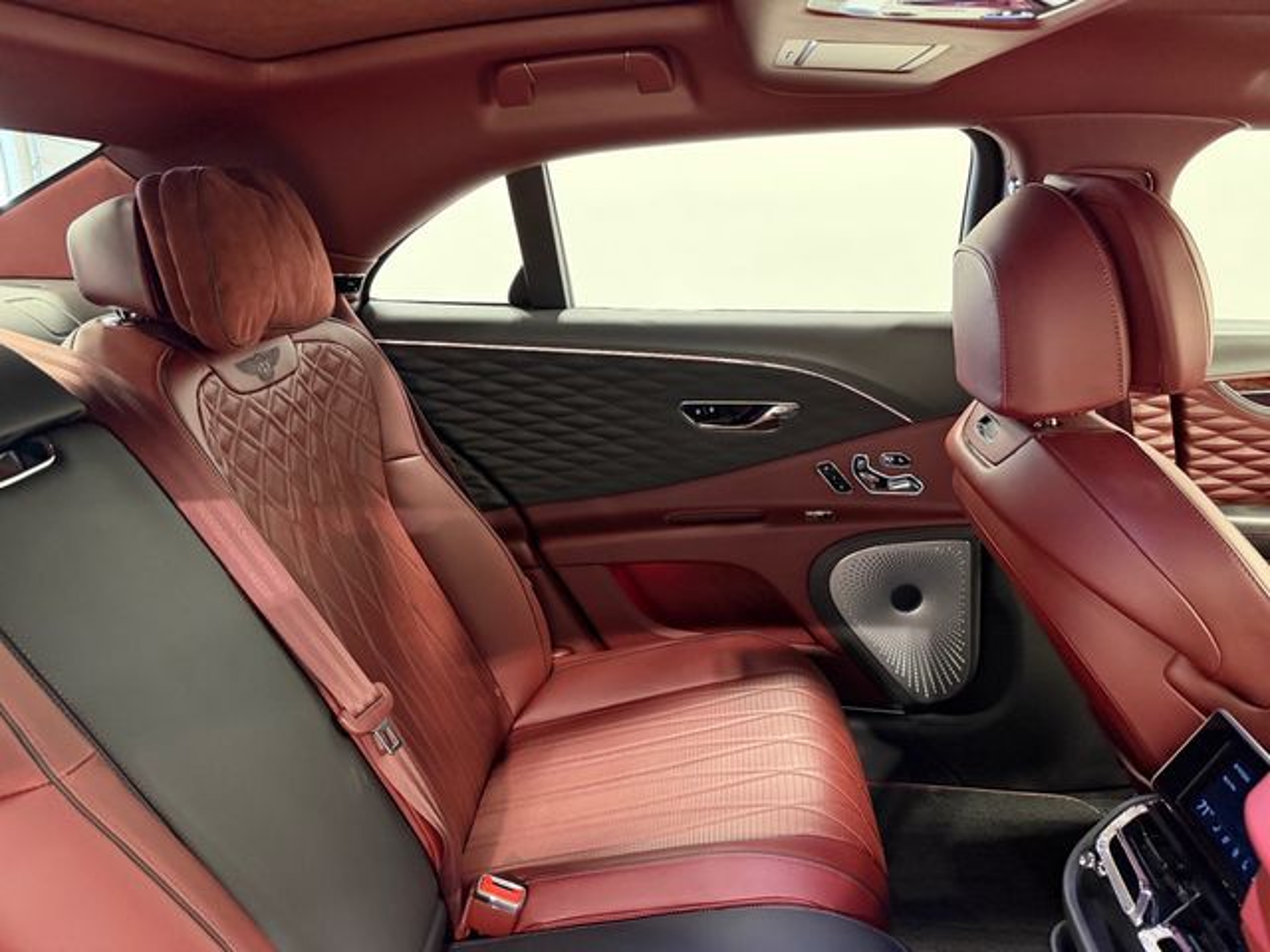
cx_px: 635
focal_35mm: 24
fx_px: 881
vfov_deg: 56.8
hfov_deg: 71.6
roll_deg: +1.9
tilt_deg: -17.2
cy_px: 476
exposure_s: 1/40
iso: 800
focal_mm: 6.76
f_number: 1.78
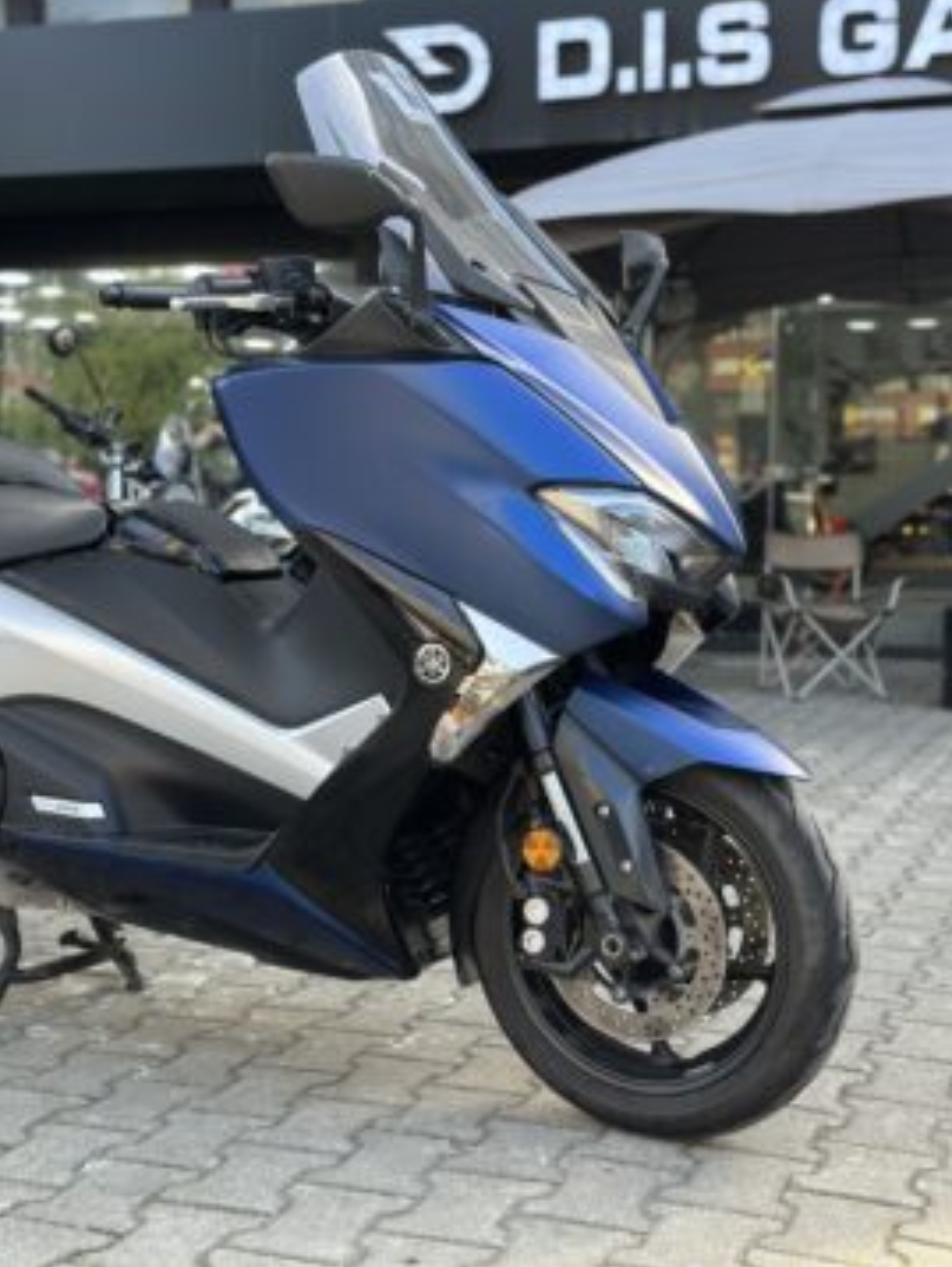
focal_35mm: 50
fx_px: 1831
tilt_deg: -2.1
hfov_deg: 29.1
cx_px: 492
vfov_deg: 38.2
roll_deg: -0.5
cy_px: 610
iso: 80
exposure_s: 1/314
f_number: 1.78
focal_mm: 6.86
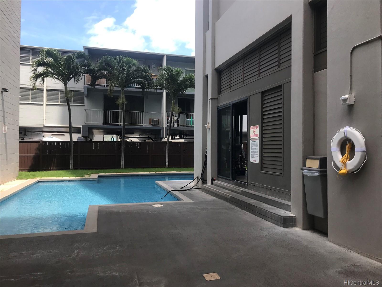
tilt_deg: +1.1
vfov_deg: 49.7
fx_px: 309
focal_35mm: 28
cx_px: 191
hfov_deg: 63.4
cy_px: 144
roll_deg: -0.6
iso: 20
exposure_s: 1/679
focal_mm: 3.99
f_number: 1.8
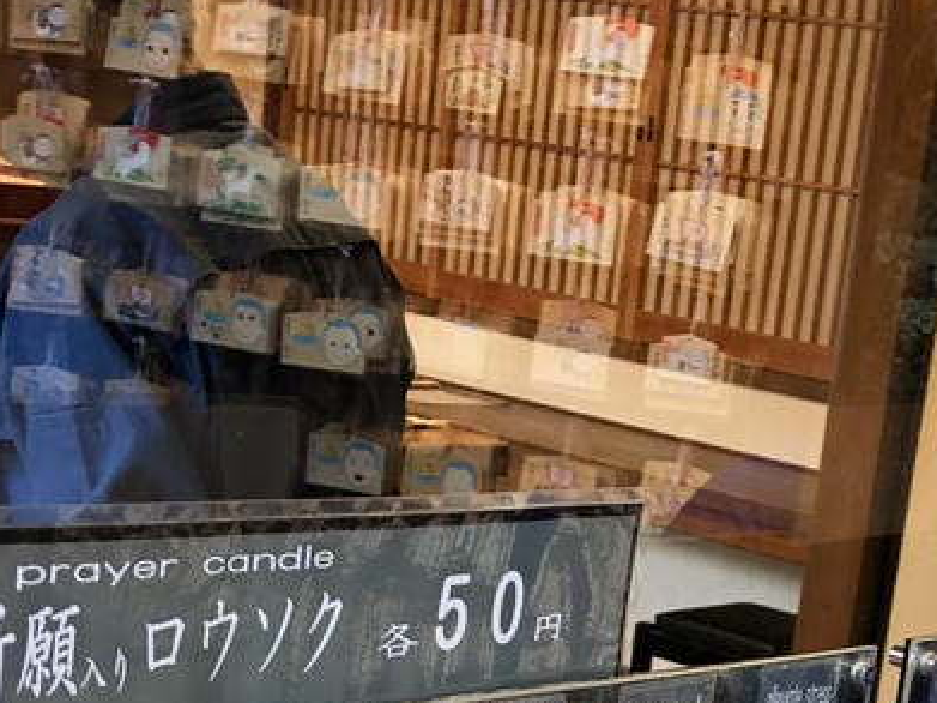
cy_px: 993
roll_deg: -7.8
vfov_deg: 15.5
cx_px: 688
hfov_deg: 21.8
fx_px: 2408
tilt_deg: -20.1
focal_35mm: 89
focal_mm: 3.99
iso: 40
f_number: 1.8
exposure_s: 1/120
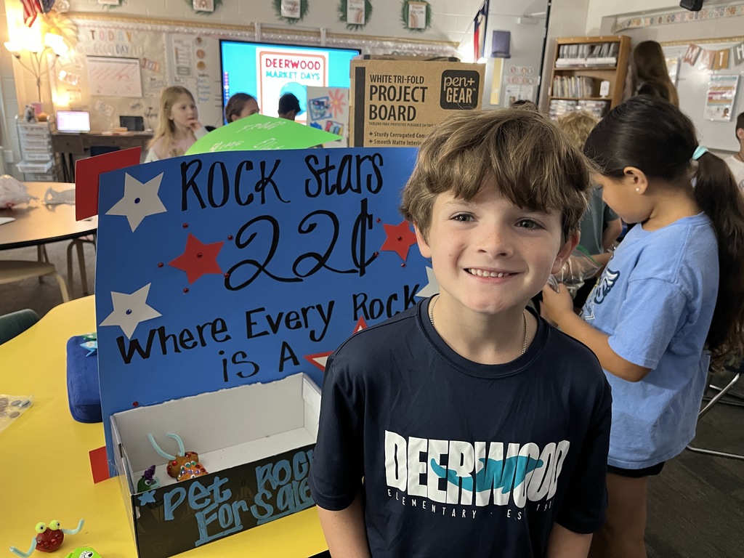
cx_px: 372
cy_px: 279
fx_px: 559
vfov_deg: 53.1
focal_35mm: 26
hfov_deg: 67.3
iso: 400
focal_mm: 5.1
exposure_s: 1/40
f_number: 1.6
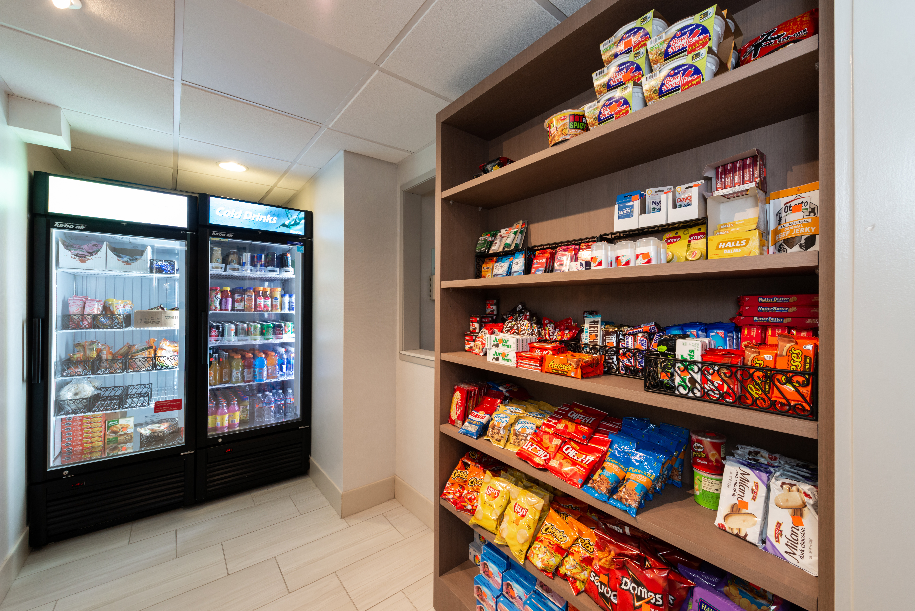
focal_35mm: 14
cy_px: 306
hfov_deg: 104.2
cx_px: 458
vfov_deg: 81.2
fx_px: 356
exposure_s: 1/8
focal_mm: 14
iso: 640
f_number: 9
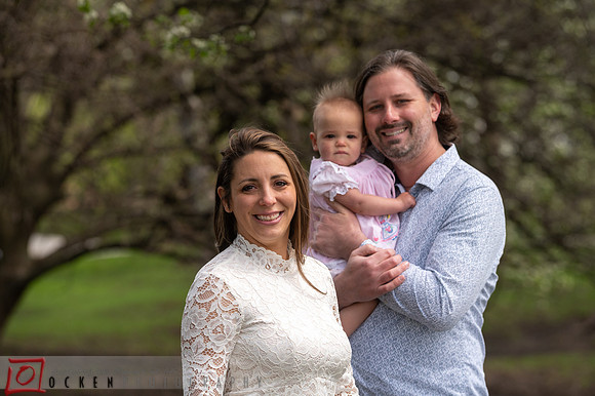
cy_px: 198
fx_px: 2973
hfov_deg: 11.4
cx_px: 298
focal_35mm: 180
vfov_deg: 7.6
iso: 320
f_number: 5
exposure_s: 1/500
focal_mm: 180
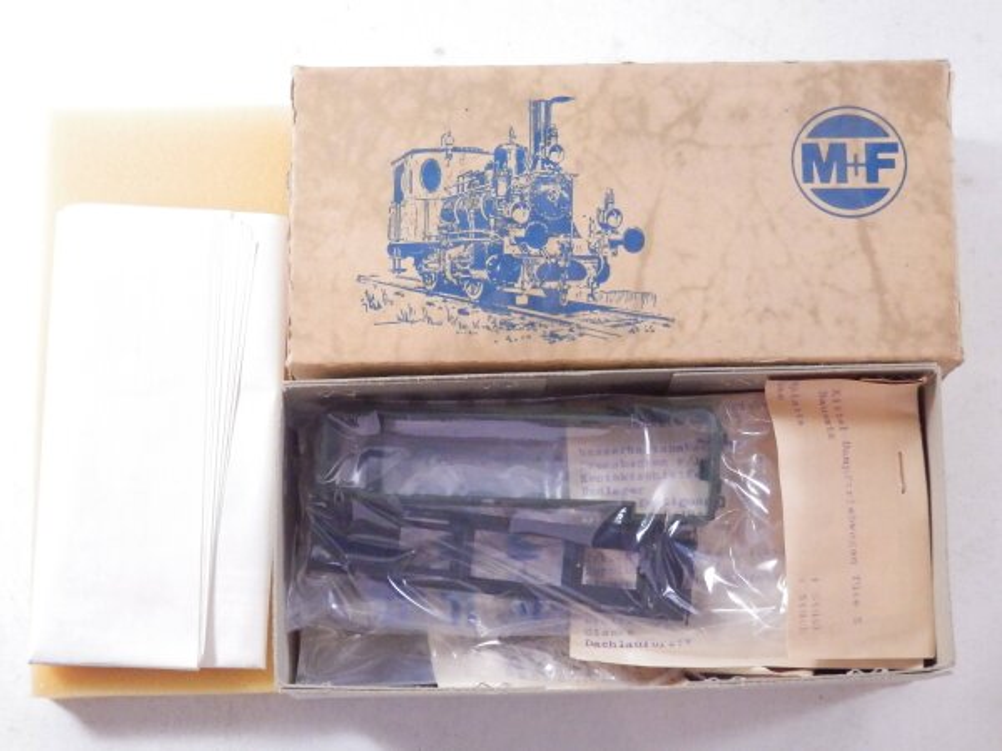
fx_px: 1910
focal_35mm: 66
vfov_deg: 22.3
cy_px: 376
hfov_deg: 29.4
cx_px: 501
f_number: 4.4
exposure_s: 1/160
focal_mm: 11.9
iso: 1250
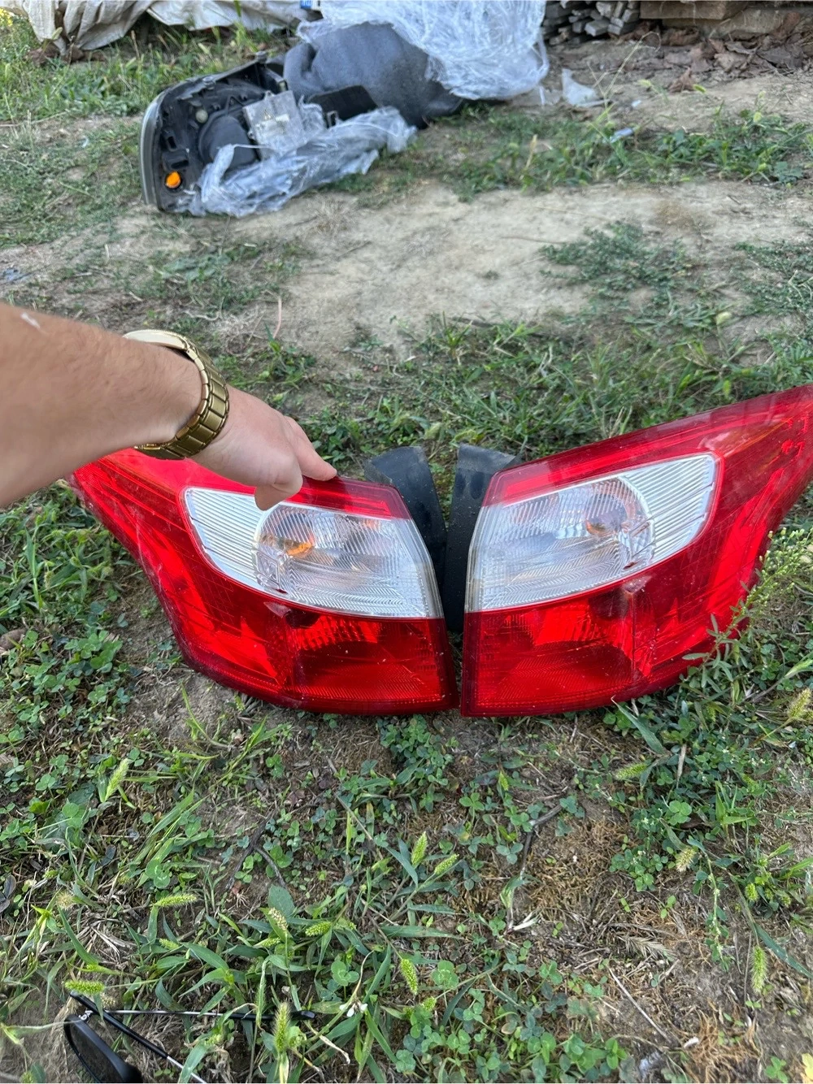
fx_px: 752
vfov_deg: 71.6
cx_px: 406
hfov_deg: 56.8
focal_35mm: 24
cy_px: 542
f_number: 1.78
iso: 64
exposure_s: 1/206
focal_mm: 6.86
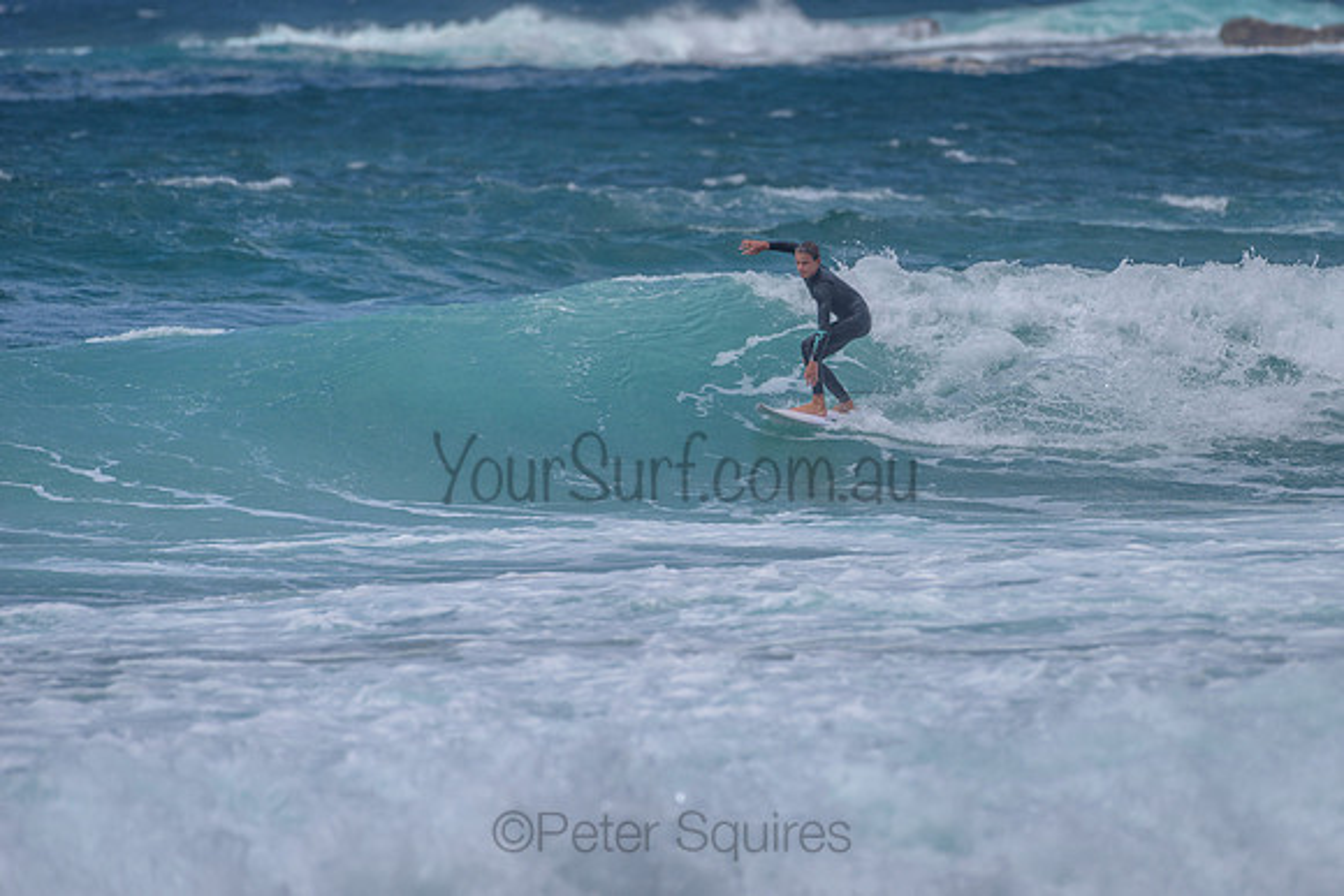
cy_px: 401
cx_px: 826
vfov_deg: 2.2
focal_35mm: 614
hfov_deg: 3.4
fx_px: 22937
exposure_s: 1/2000
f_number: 5.6
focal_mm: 500
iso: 100
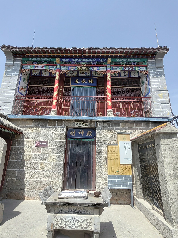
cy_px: 119
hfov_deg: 71.6
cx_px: 89
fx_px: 123
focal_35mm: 18
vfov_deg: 87.8
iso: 50
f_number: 2.2
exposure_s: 1/1111
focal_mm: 1.68
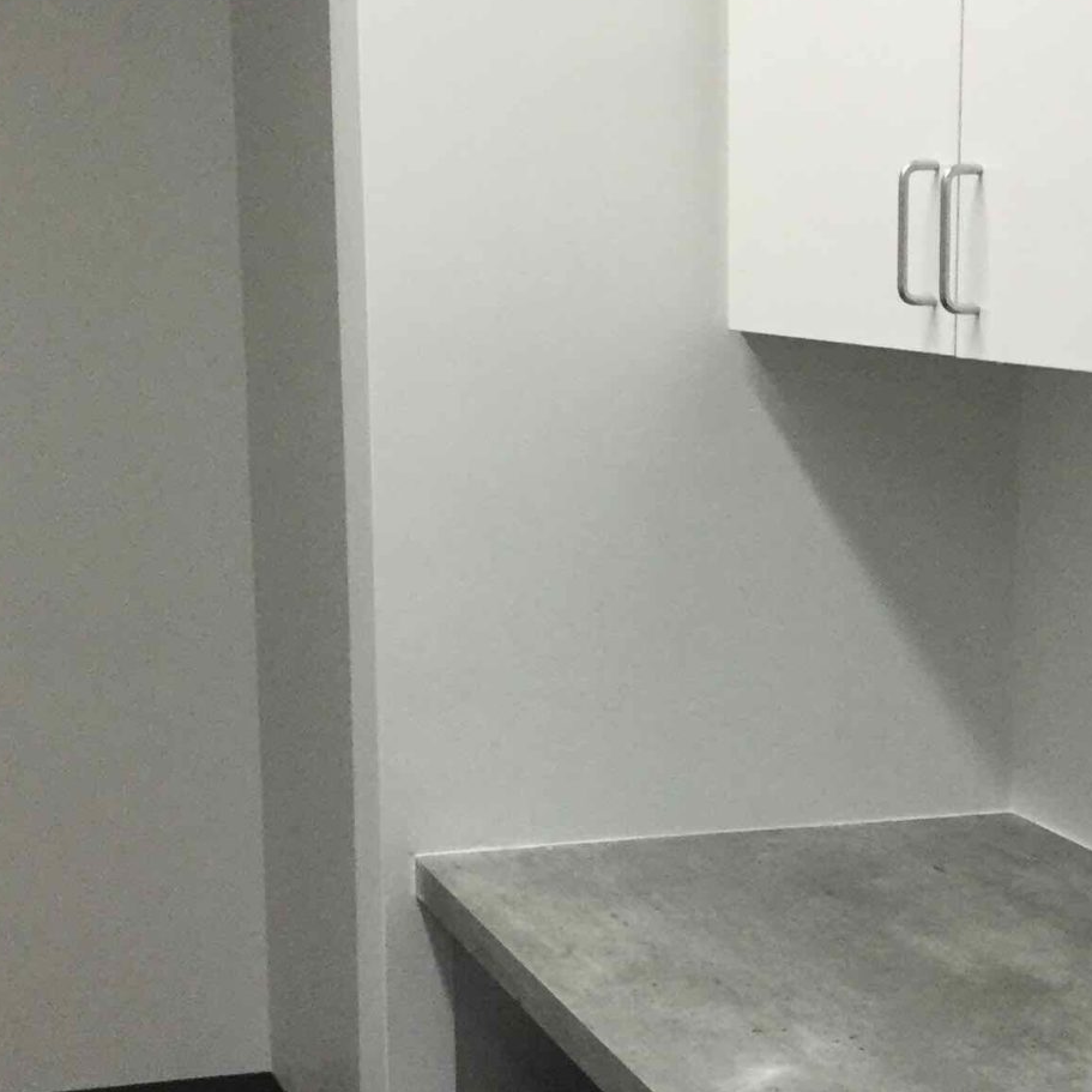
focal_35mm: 77
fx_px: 2748
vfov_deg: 22.3
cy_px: 826
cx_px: 791
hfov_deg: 22.3
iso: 40
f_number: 2.4
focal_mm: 3.3
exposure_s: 1/30
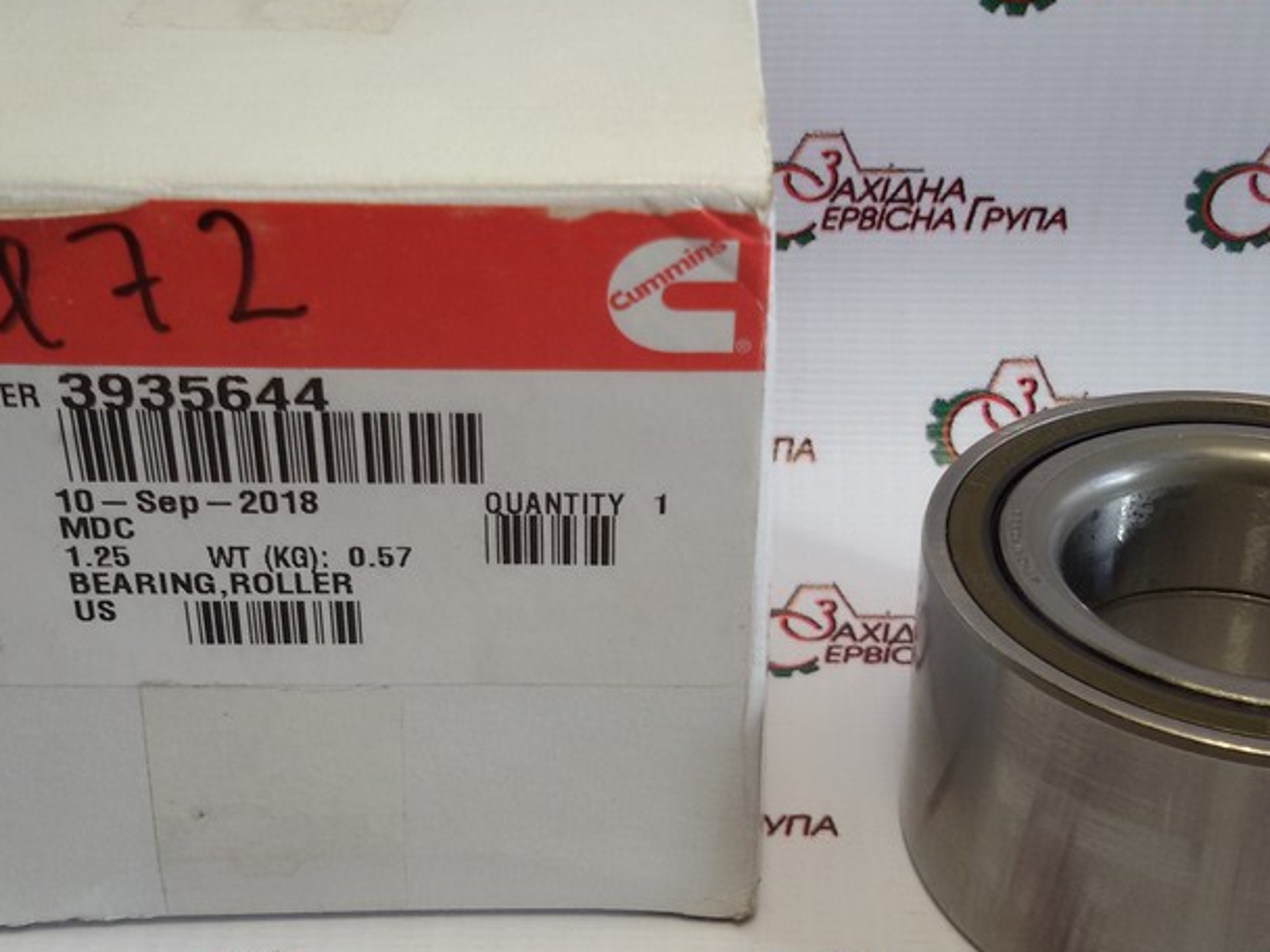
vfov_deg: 28.6
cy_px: 495
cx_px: 679
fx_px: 1871
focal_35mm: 51
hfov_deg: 37.5
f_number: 2.4
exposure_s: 1/102
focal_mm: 2.93
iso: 40
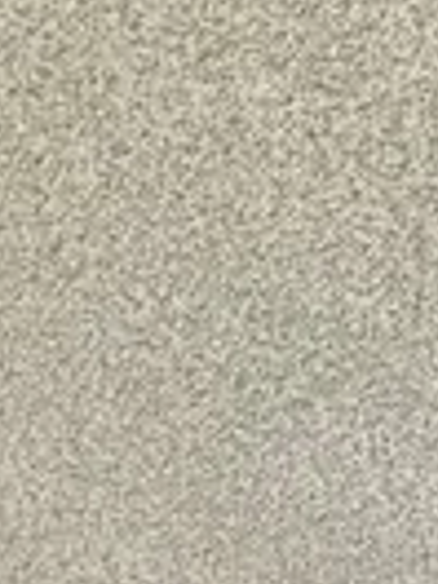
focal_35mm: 109
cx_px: -22
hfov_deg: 13.4
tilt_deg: -5.4
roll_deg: +1.3
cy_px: 1411
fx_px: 1839
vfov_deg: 13.3
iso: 250
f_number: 2.2
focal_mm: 2.22
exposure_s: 1/120
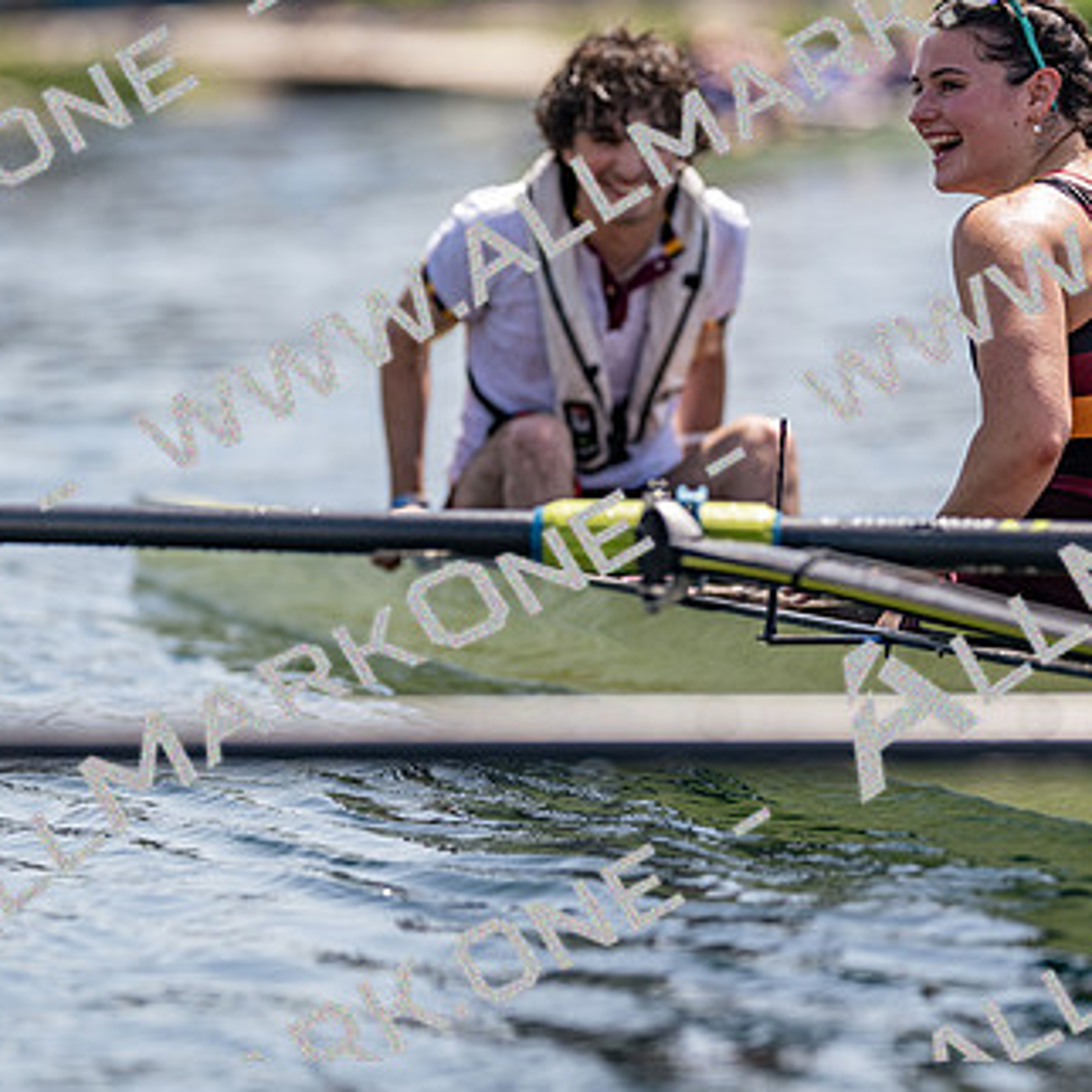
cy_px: 480
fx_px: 7388
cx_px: 553
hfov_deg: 8.5
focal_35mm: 207
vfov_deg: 8.5
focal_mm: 135
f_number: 1.8
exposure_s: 1/5000
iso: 64
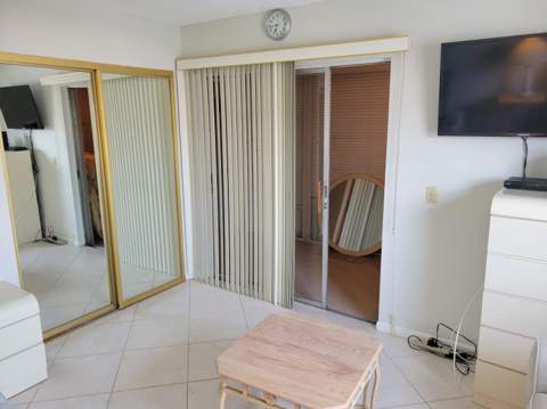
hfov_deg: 67.4
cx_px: 274
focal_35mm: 26
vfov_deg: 53.0
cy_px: 204
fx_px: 410
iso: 160
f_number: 1.8
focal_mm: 5.4
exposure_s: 1/119
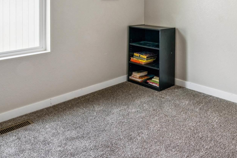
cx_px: 188
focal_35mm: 38
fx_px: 250
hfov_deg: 48.0
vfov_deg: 32.2
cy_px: -1
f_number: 13
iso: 400
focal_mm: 15.4
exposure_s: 1/10
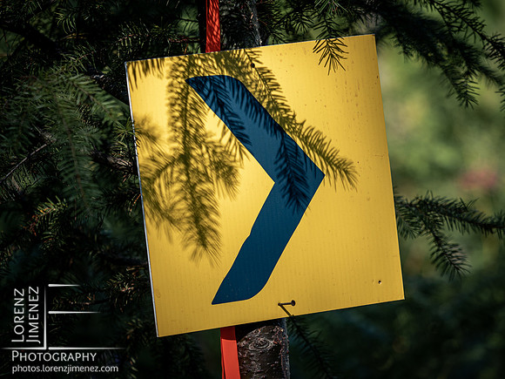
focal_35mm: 220
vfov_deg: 6.8
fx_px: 3209
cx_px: 252
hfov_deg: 9.0
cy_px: 190
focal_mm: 110
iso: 160
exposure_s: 1/1000
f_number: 2.8
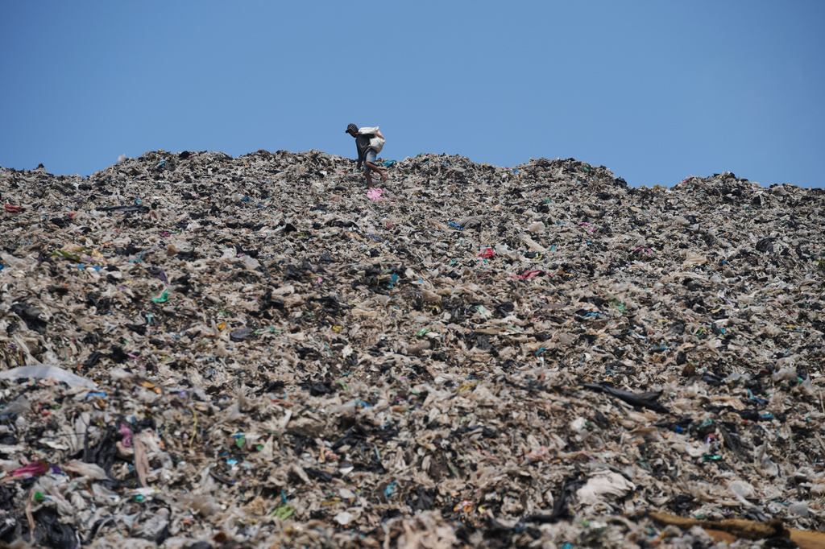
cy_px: 274
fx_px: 4582
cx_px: 412
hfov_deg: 10.3
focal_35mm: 200
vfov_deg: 6.9
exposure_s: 1/1250
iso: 160
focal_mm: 200
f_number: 5.6
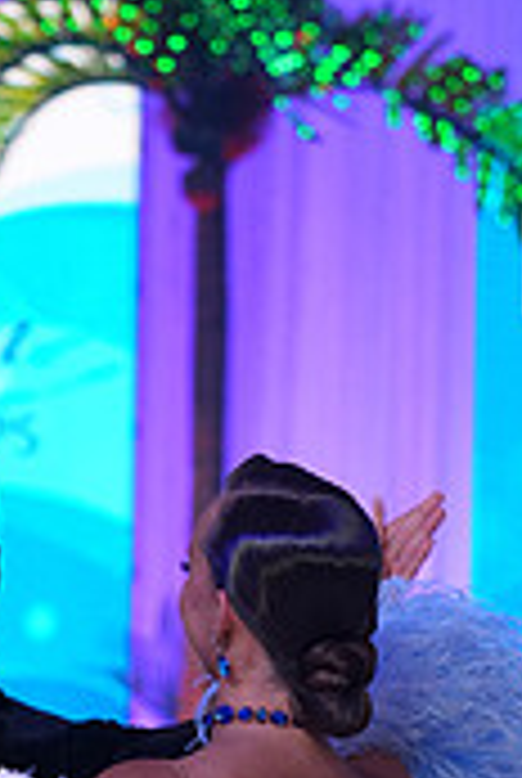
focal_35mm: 328
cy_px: 1277
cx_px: 119
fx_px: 7105
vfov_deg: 6.2
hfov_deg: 4.2
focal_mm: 98
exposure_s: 1/400
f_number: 4
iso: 1600
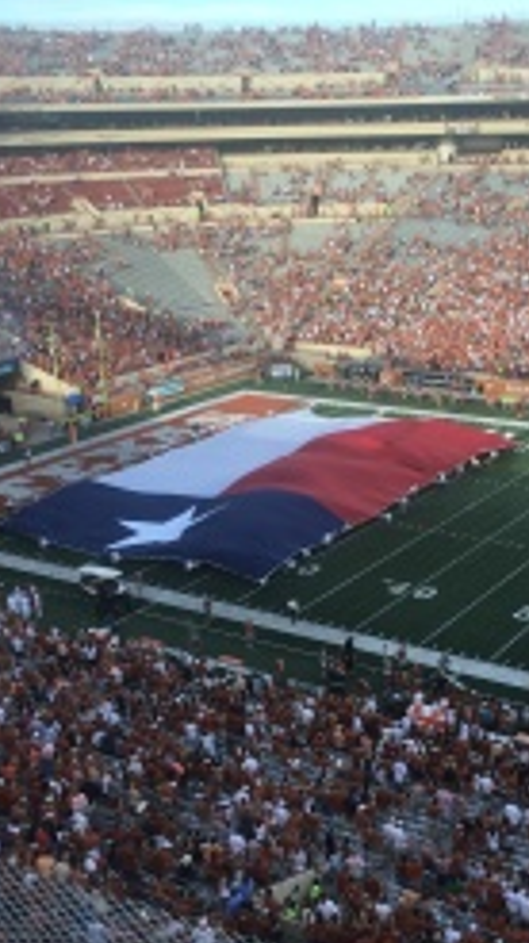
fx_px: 1174
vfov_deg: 43.7
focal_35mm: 47
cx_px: 402
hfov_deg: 25.1
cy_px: 514
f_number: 2.2
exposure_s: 1/458
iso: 25
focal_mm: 4.15
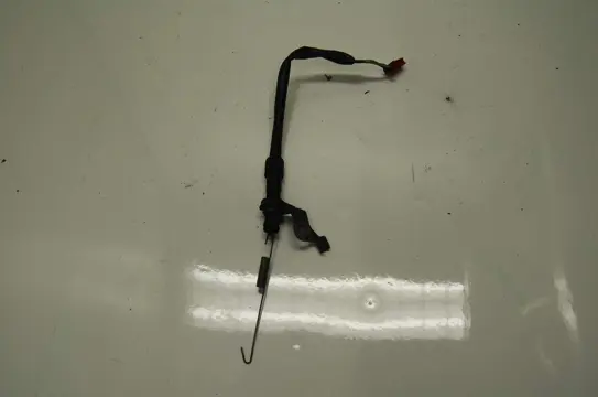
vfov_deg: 43.5
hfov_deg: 62.0
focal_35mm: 30
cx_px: 299
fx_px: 497
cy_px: 198
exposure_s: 1/125
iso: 400
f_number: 5.6
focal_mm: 20
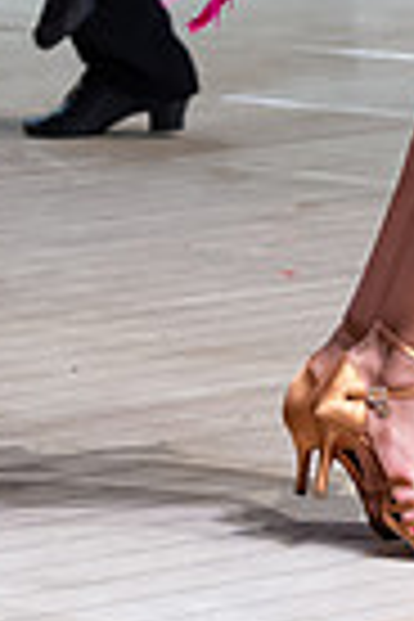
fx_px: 6917
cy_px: -426
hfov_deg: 3.4
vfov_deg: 5.1
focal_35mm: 401
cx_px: 331
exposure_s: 1/400
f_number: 3.3
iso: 3200
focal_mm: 65
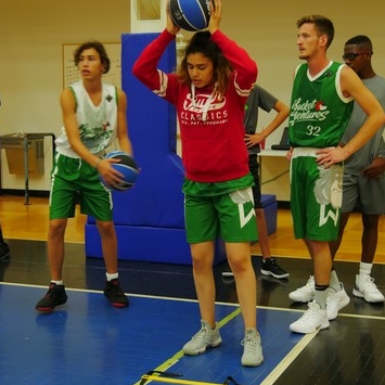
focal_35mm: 67
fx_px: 843
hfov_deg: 25.7
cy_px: 200
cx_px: 191
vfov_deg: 25.7
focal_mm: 28
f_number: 4.3
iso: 800
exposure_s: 1/50
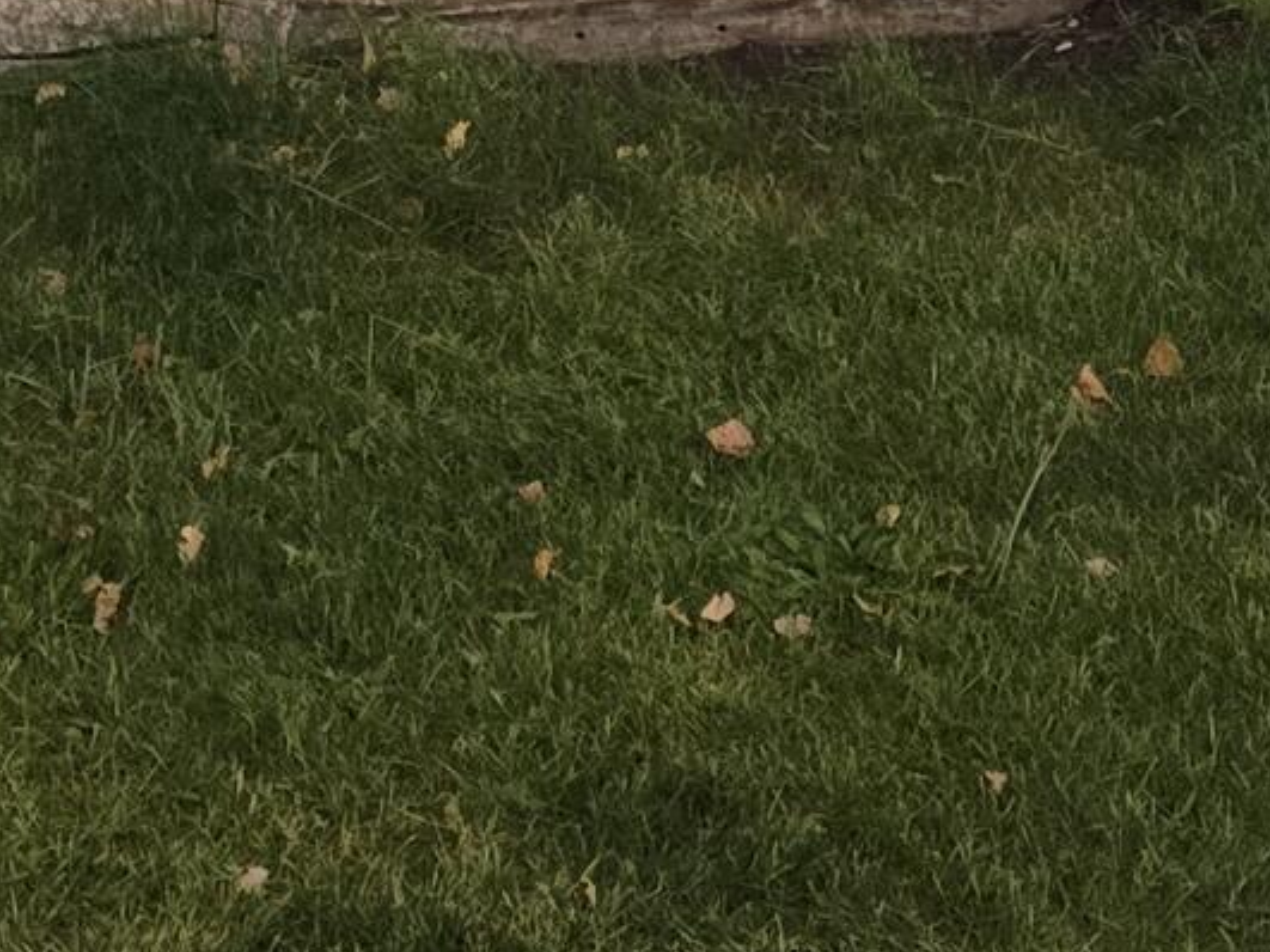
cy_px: -1246
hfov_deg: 15.2
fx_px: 4768
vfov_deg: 10.1
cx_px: 775
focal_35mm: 130
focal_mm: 6.3
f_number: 1.7
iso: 640
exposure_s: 1/120
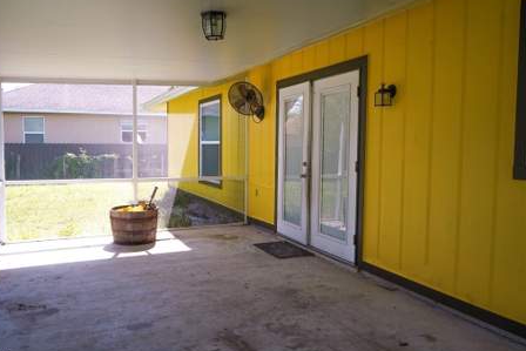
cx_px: 245
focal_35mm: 30
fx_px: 438
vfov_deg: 43.6
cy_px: 178
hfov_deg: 61.9
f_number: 9
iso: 400
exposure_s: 1/160
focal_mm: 28
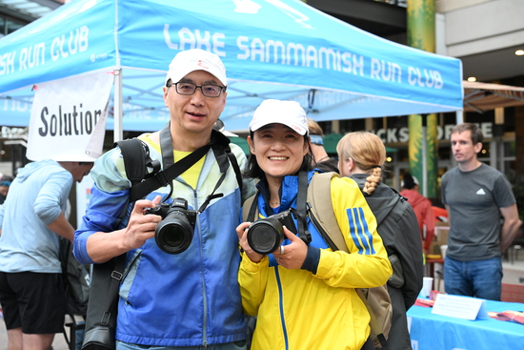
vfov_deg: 28.1
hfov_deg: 41.1
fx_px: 699
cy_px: 175
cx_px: 262
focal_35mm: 48
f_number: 4
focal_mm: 48
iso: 3200
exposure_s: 1/400
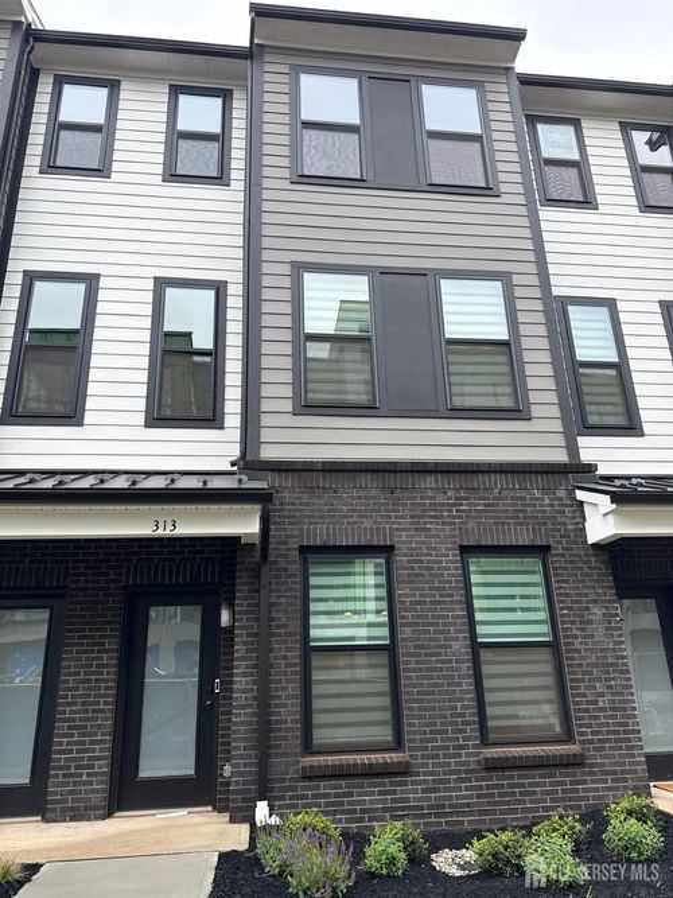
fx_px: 622
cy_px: 449
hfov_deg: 56.8
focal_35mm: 24
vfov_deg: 71.6
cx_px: 336
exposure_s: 1/840
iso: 80
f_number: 1.78
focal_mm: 6.76
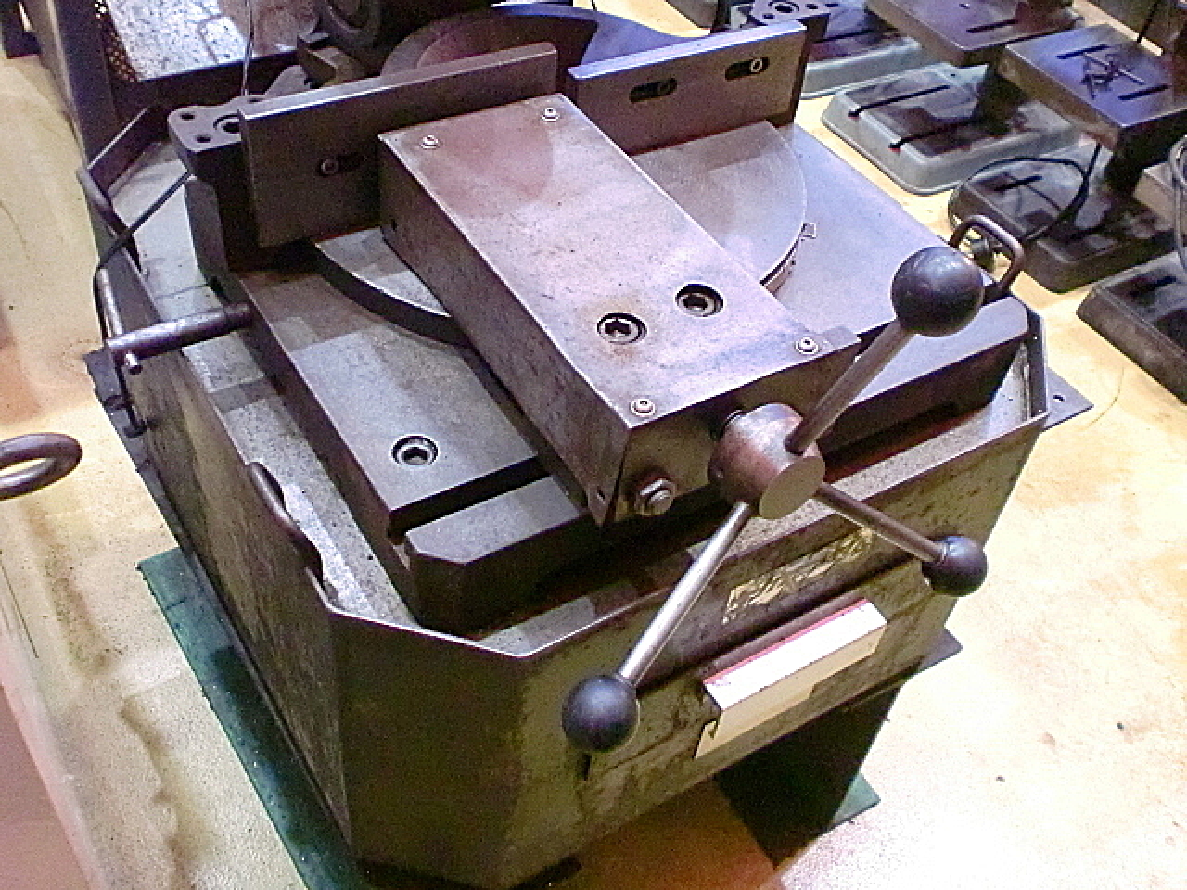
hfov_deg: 52.6
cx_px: 594
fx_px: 1200
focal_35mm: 35
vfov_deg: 40.7
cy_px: 445
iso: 1600
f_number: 3.1
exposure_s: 1/50
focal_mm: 6.3
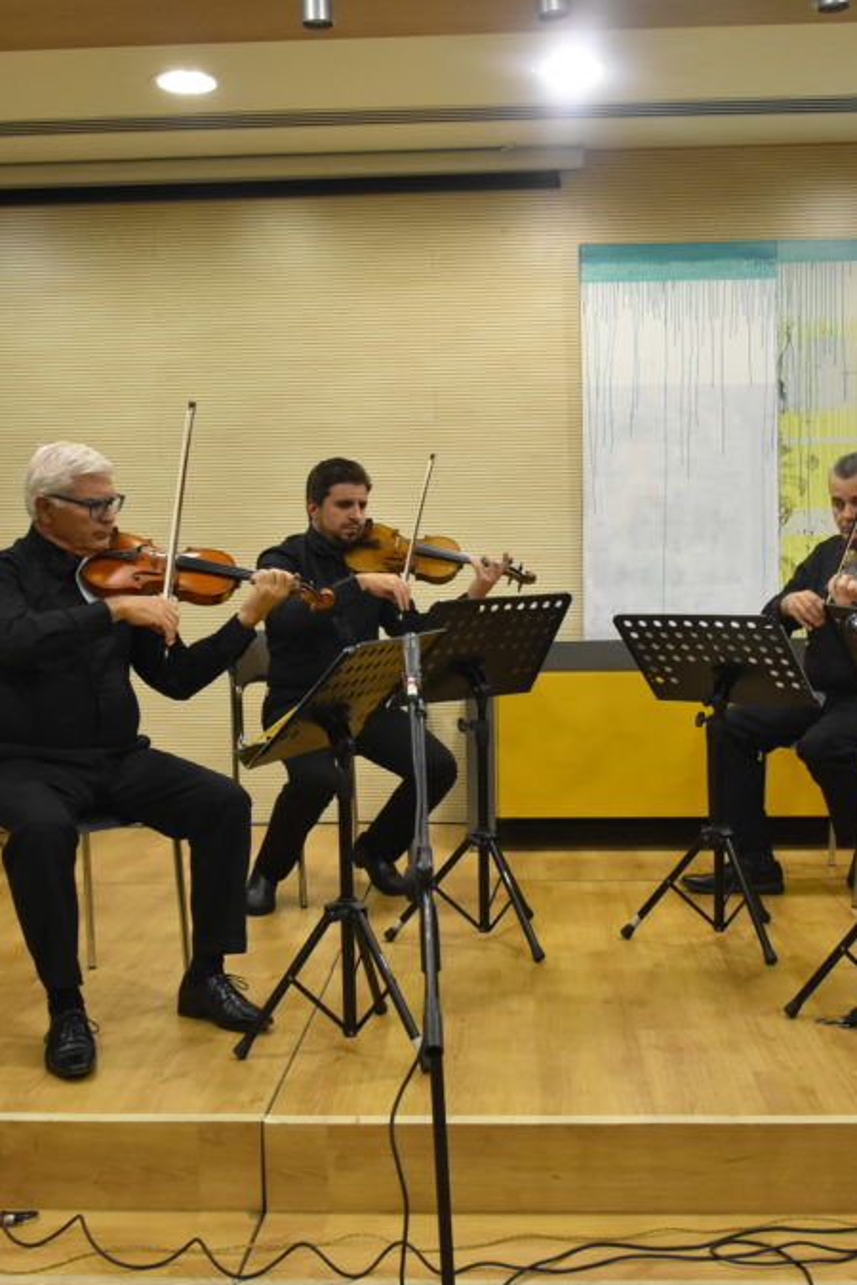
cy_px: 647
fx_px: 1464
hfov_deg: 32.6
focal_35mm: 41
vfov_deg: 47.4
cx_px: 455
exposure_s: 1/100
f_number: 5
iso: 1600
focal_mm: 18
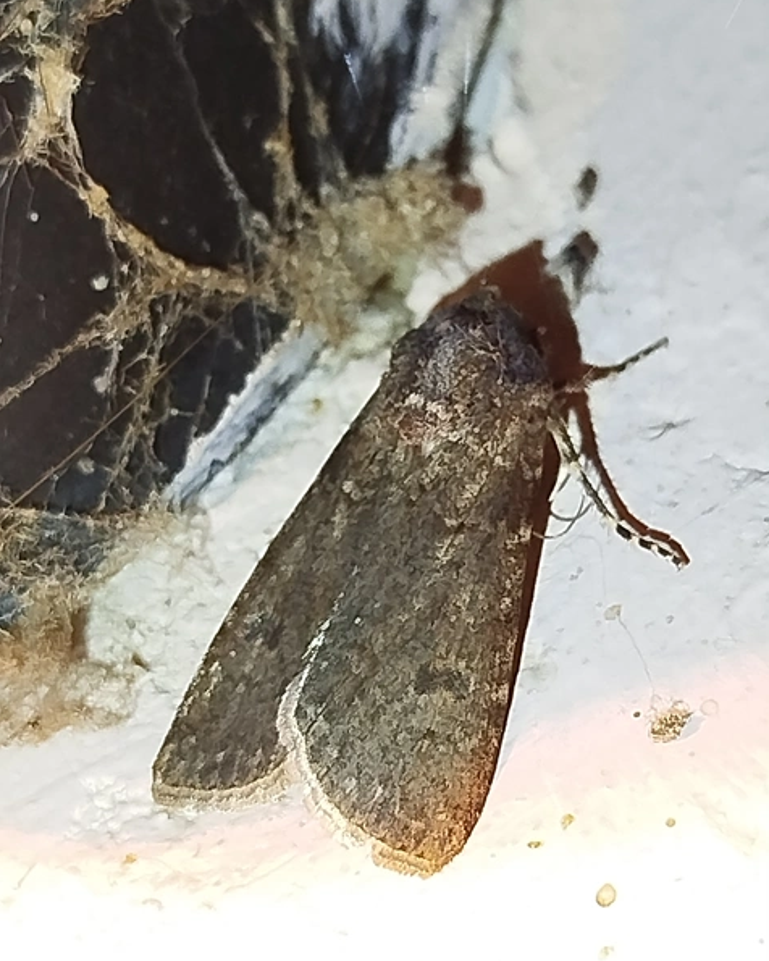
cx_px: 384
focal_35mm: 105
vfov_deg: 18.3
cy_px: 468
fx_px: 2987
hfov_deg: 14.7
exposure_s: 1/50
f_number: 1.7
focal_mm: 5.31
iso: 160
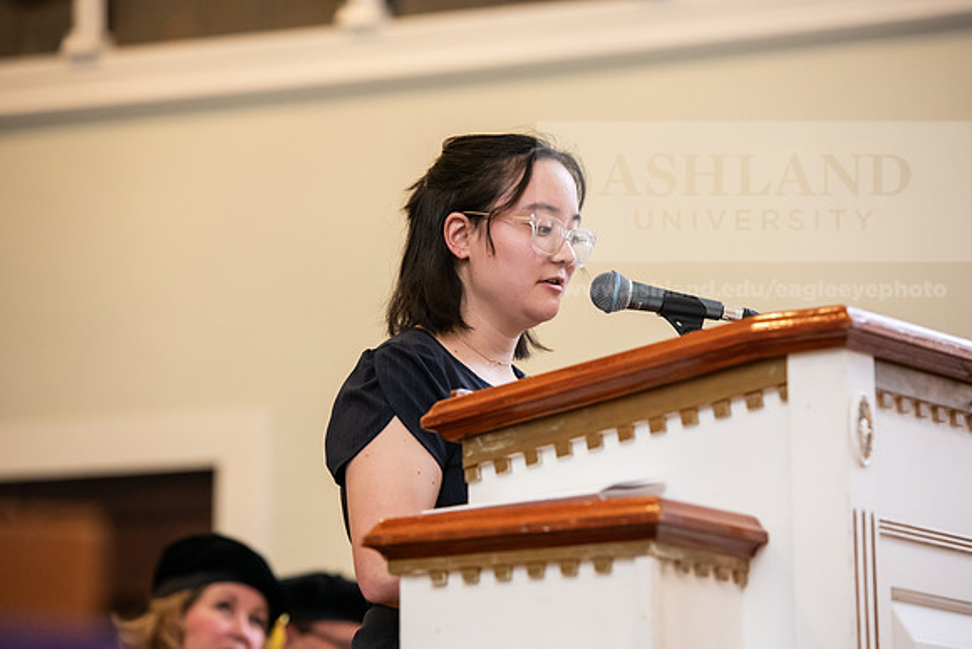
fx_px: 4321
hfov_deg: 12.8
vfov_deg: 8.6
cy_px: 324
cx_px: 486
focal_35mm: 160
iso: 2500
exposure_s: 1/200
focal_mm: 160
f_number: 4
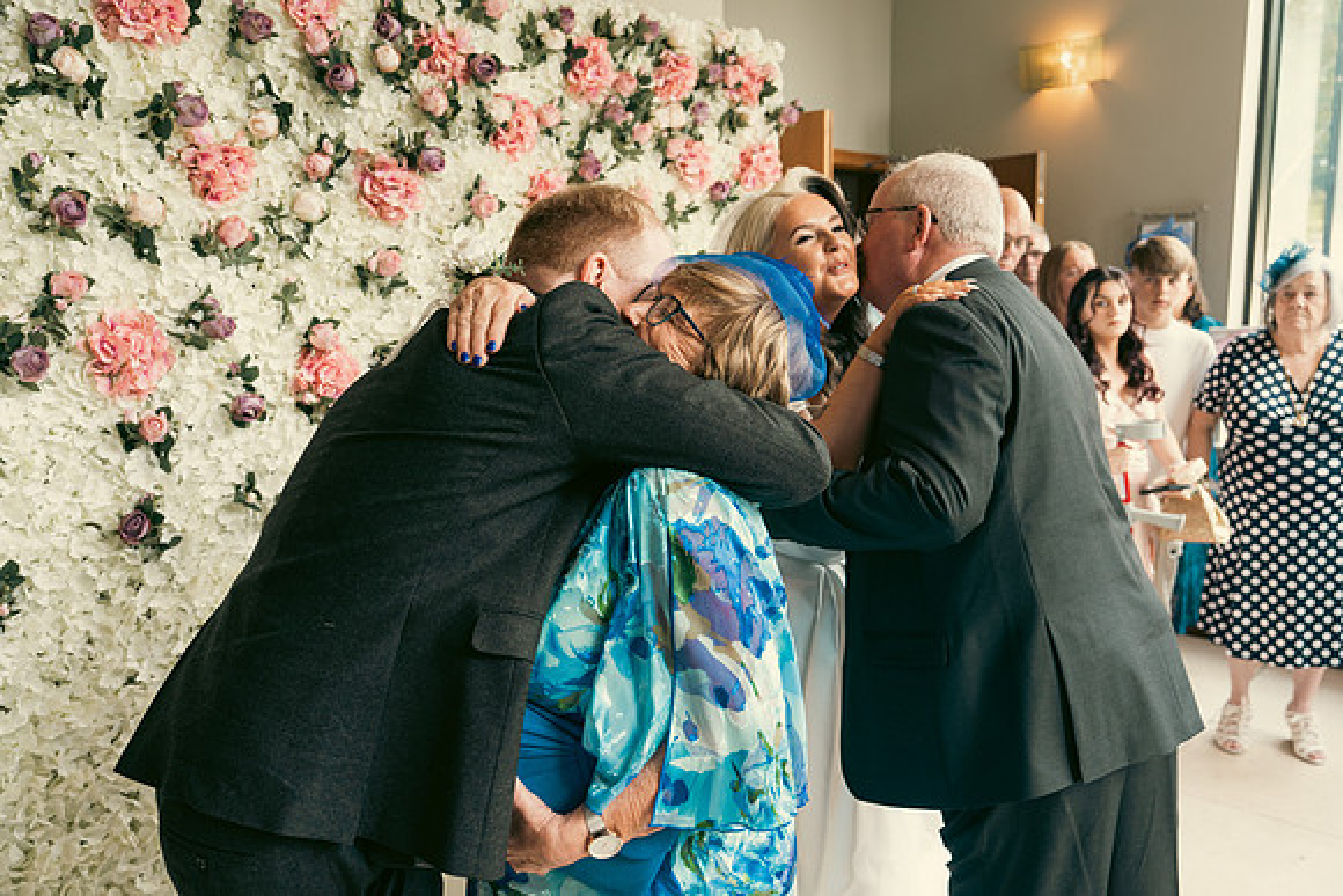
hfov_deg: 63.6
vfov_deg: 45.0
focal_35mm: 29
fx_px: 1082
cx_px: 672
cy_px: 448
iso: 640
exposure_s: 1/160
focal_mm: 29
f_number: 3.5
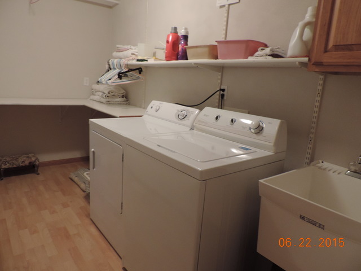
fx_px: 250
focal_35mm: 24
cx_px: 180
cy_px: 136
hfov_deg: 71.6
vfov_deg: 56.8
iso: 400
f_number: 3
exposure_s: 1/30
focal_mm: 4.3
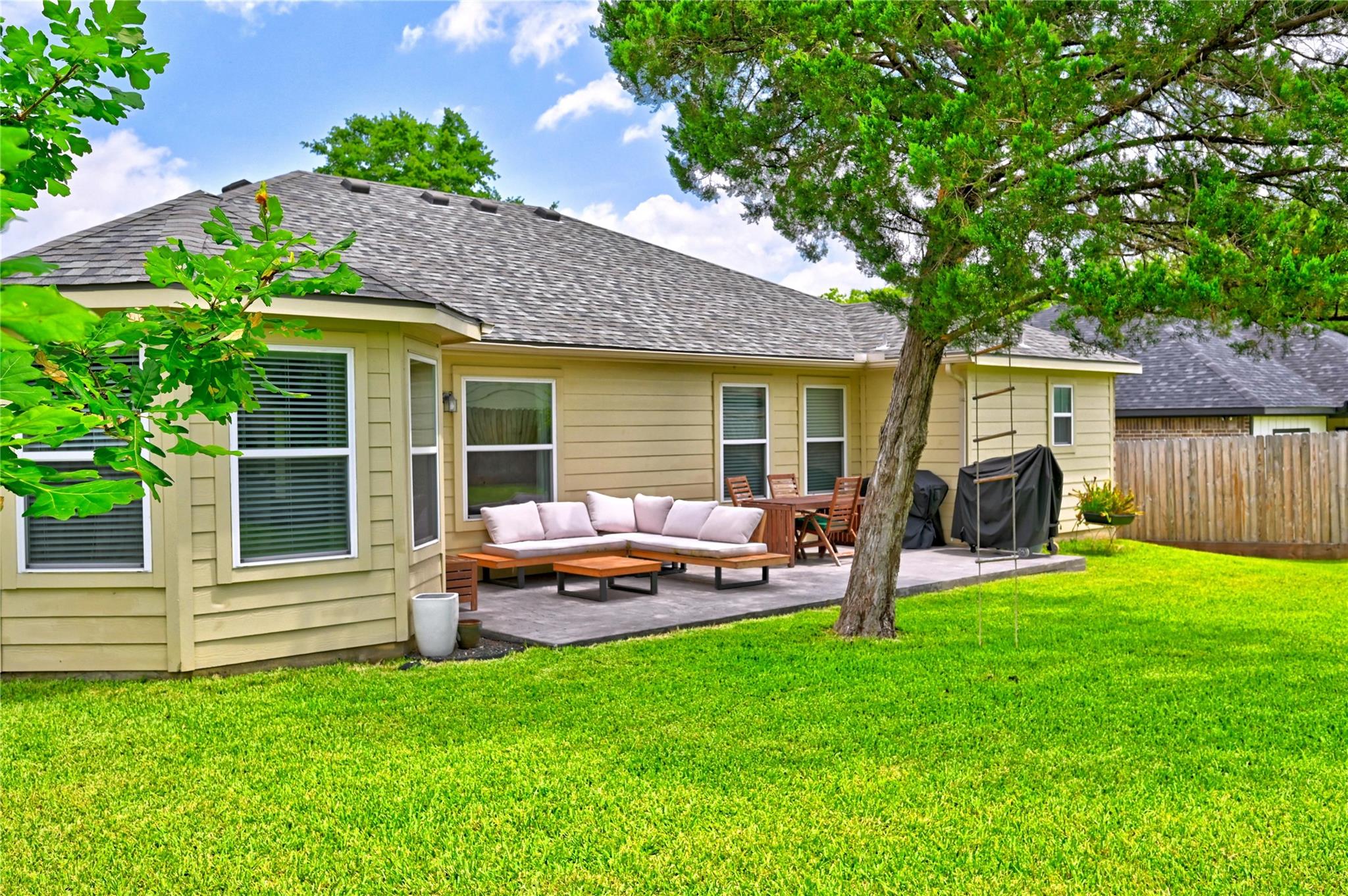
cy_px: 448
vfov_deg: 43.5
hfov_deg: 62.0
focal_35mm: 30
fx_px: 1122
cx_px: 674
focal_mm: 30
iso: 400
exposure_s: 1/400
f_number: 8
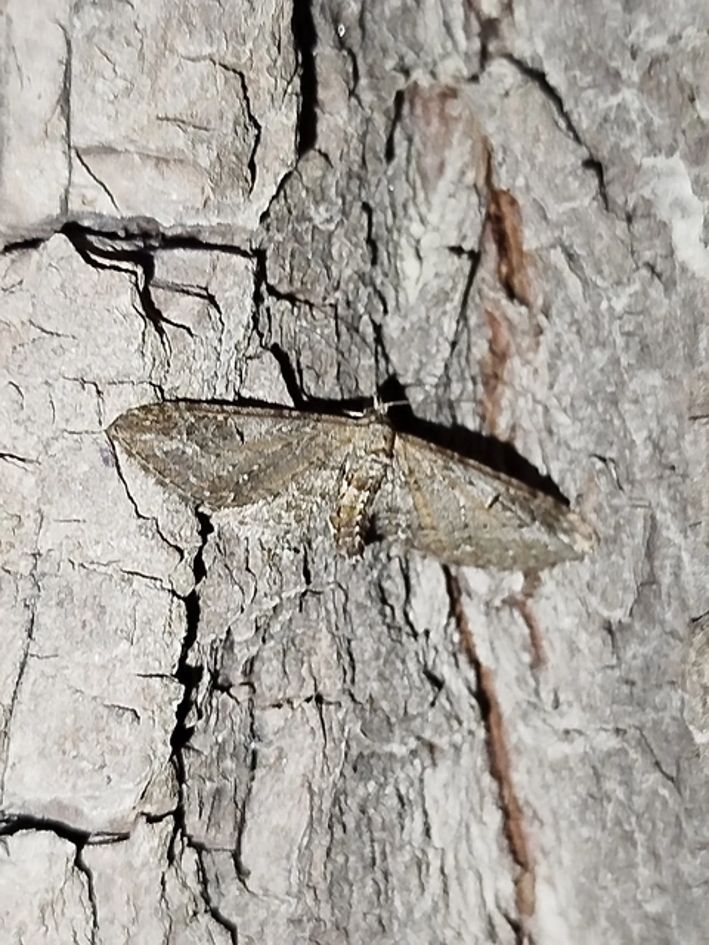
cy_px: 472
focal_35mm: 72
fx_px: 1966
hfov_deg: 20.4
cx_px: 354
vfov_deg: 27.0
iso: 200
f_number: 1.7
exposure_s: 1/50
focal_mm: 5.31
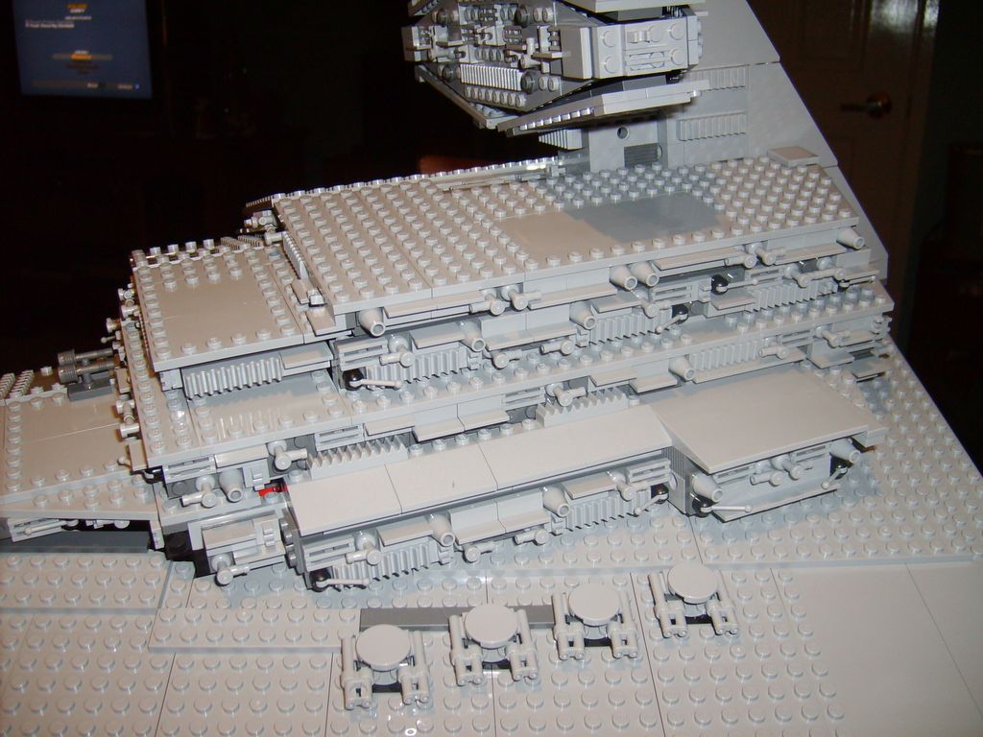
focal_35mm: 35
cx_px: 492
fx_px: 994
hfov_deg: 52.6
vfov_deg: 40.7
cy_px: 368
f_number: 2.8
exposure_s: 1/45
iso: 100
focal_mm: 5.8
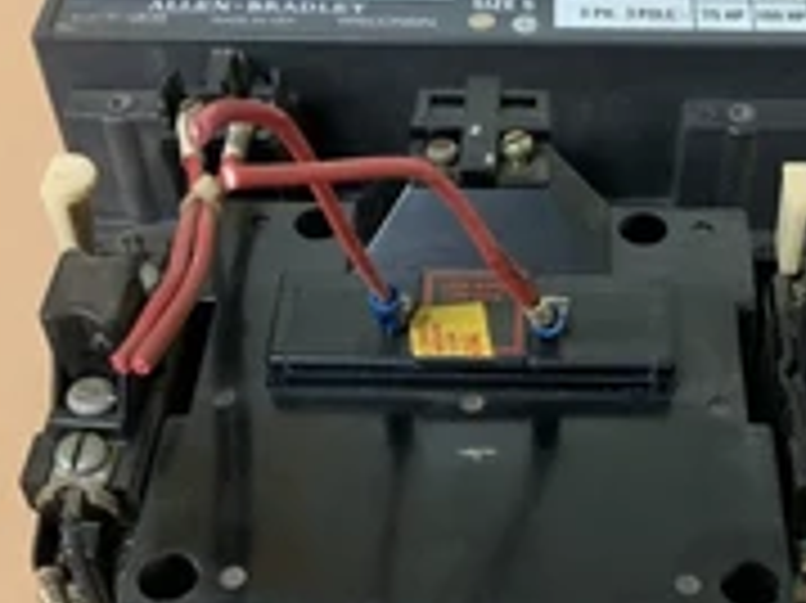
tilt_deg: -50.9
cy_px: 490
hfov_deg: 33.0
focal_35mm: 58
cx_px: 540
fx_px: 1350
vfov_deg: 24.8
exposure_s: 1/40
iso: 320
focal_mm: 4.25
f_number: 1.8
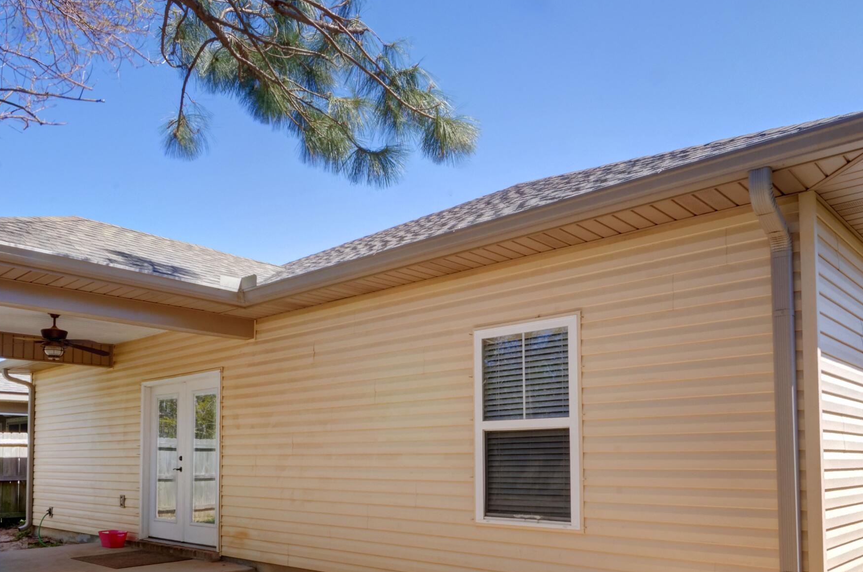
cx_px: 399
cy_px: 418
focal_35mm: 29
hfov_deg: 62.9
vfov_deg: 43.0
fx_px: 704
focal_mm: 11.5
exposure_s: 1/60
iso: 100
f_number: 22
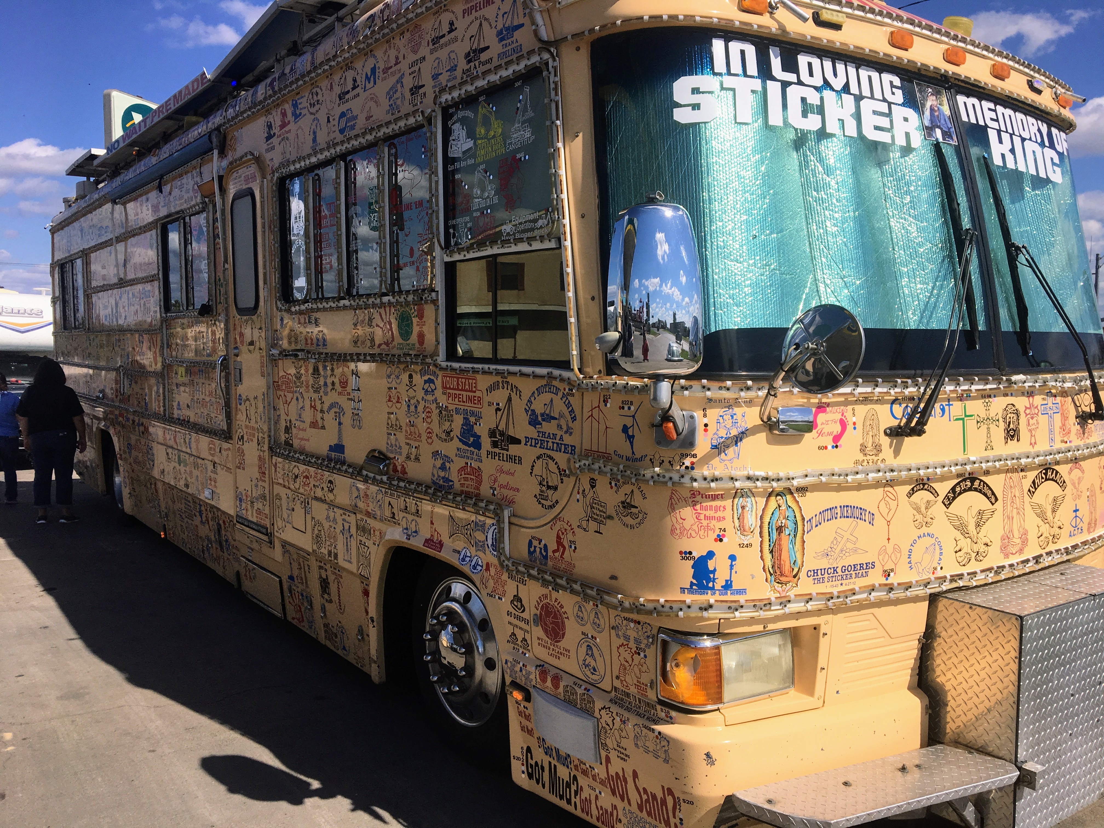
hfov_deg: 61.7
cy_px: 414
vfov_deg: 48.2
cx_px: 552
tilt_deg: -3.3
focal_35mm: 29
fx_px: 925
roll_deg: -0.1
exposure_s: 1/3497
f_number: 2.2
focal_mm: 4.15
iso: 25
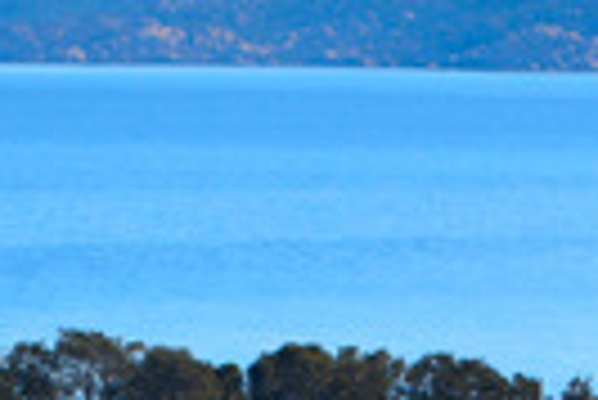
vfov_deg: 2.3
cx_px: 769
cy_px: 472
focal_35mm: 590
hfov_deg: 3.5
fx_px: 9811
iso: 100
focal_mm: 70
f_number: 11
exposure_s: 1/200
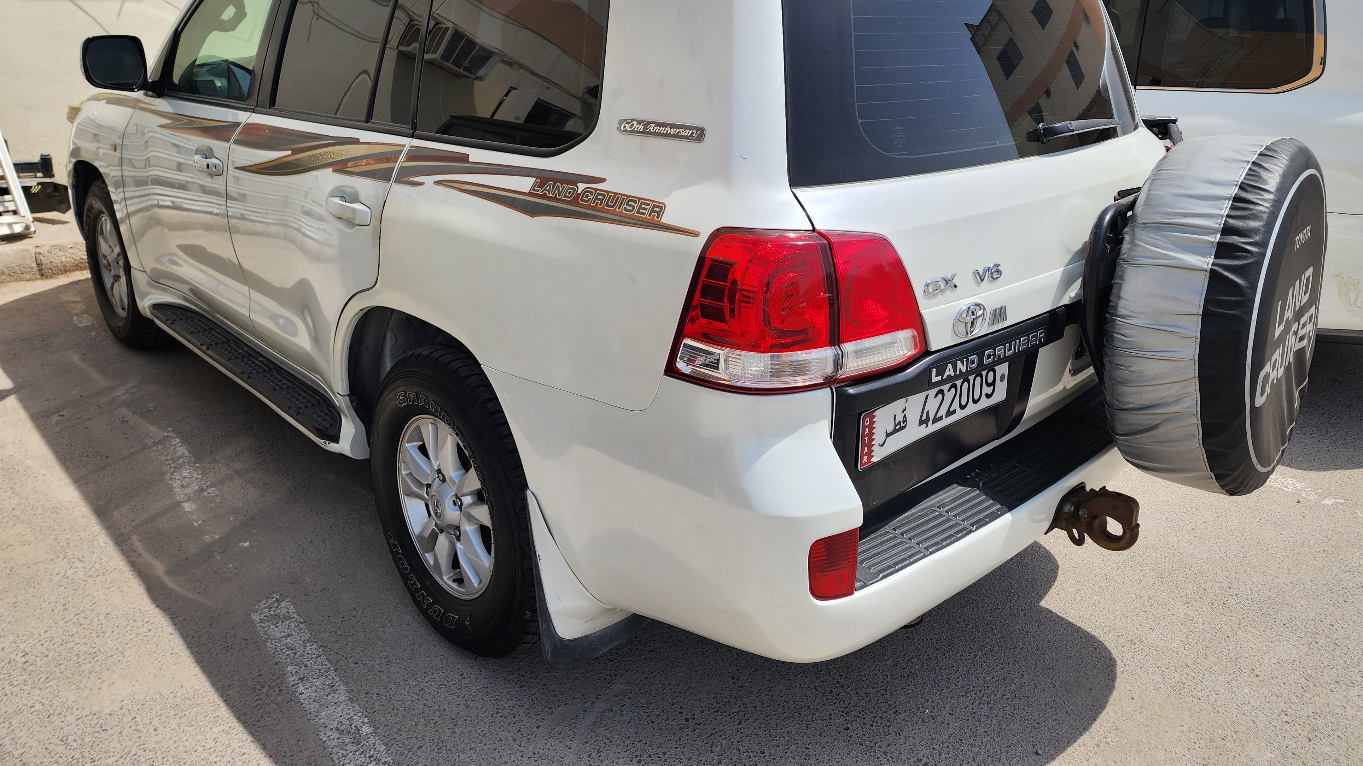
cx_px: 694
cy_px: 263
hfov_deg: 71.9
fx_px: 940
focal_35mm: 26
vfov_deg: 43.8
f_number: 1.8
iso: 12
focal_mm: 6.4
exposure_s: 1/1472
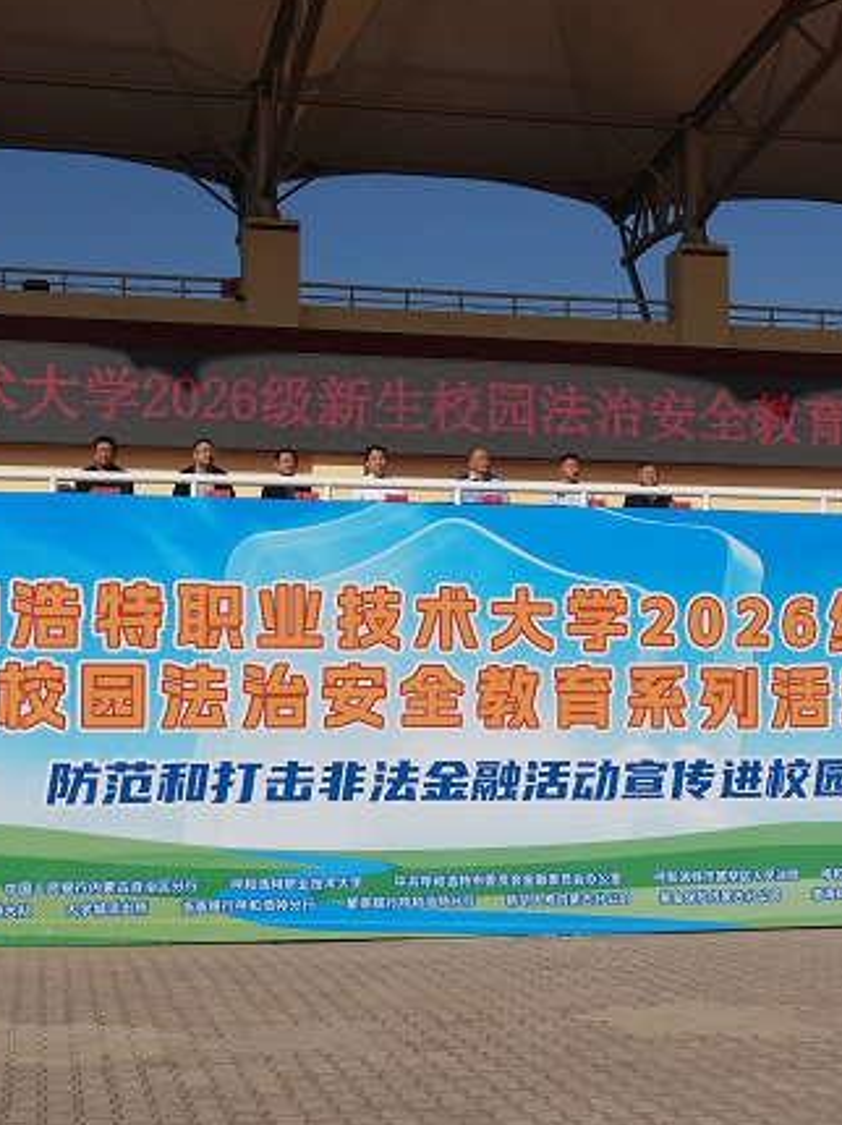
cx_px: 400
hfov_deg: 27.6
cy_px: 638
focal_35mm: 53
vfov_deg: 36.2
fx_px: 1715
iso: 100
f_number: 6.3
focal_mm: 21
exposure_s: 1/1000
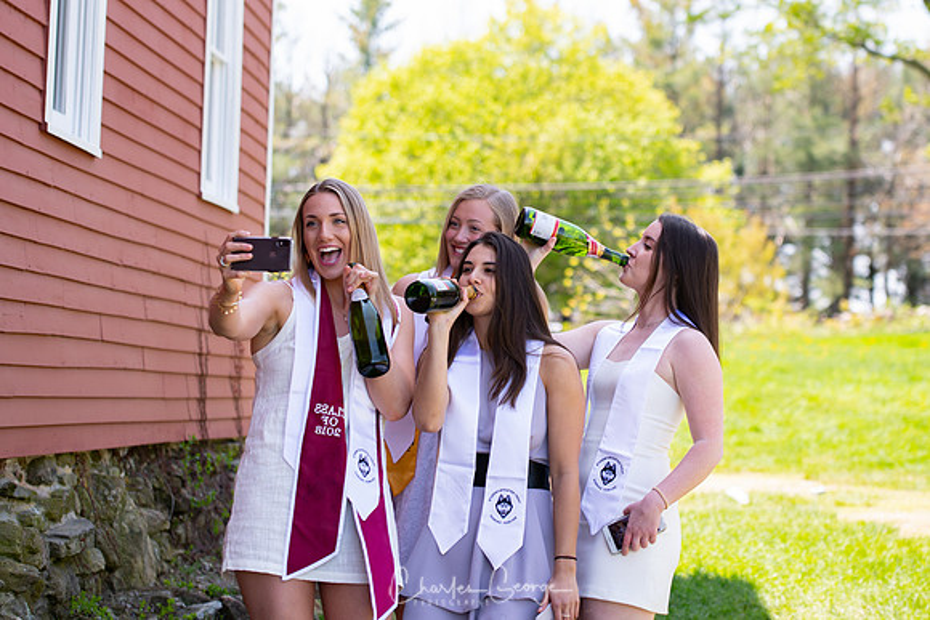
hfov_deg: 19.5
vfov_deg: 13.0
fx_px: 2713
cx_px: 465
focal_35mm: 105
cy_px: 310
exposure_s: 1/250
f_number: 2.8
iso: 100
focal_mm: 70
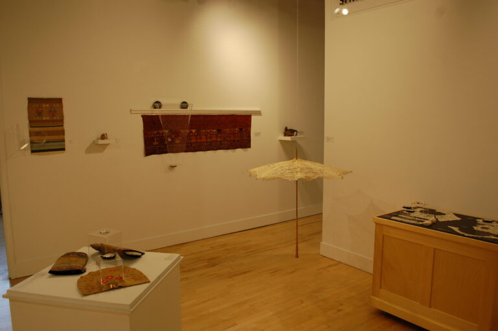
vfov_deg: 47.9
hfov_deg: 67.4
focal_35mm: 27
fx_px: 373
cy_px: 166
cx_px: 249
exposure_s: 1/100
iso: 400
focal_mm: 18
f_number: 5
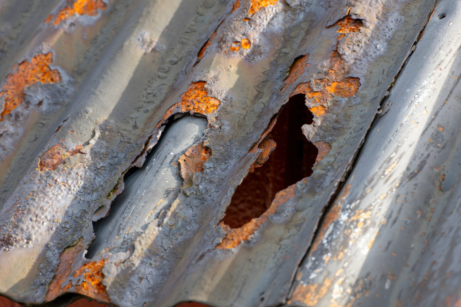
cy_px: 154
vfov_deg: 10.9
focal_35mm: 126
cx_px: 230
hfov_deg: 16.3
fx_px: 1613
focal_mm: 126
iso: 400
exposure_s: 1/60
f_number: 11
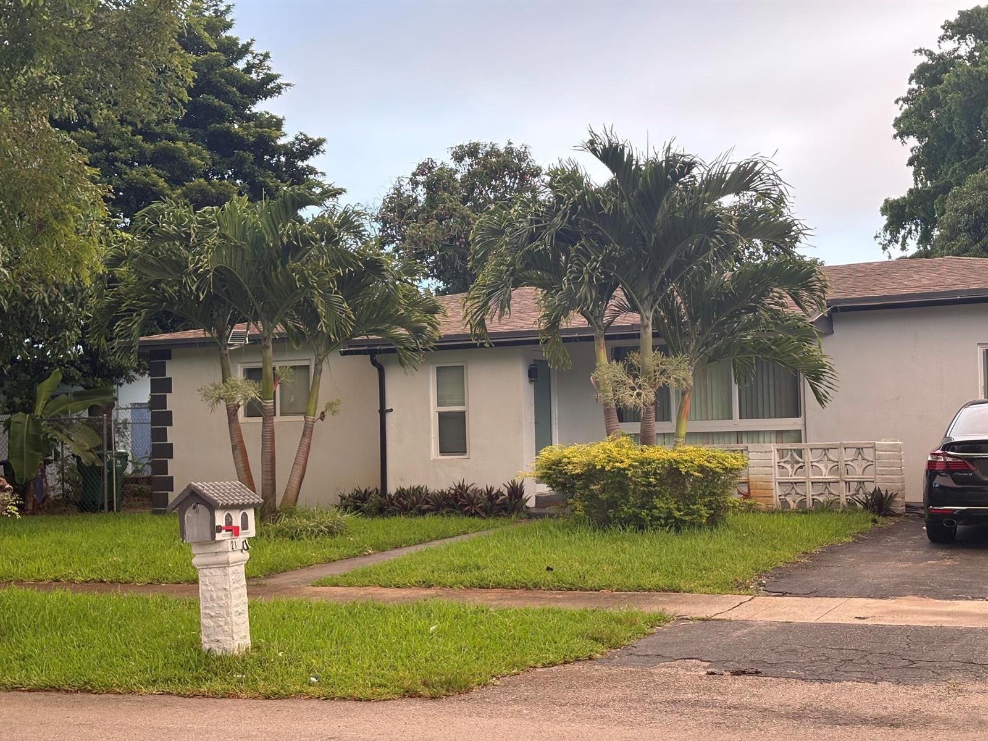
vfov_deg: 28.0
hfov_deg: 36.8
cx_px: 494
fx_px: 1484
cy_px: 370
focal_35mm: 52
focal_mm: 5.96
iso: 50
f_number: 1.6
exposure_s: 1/397
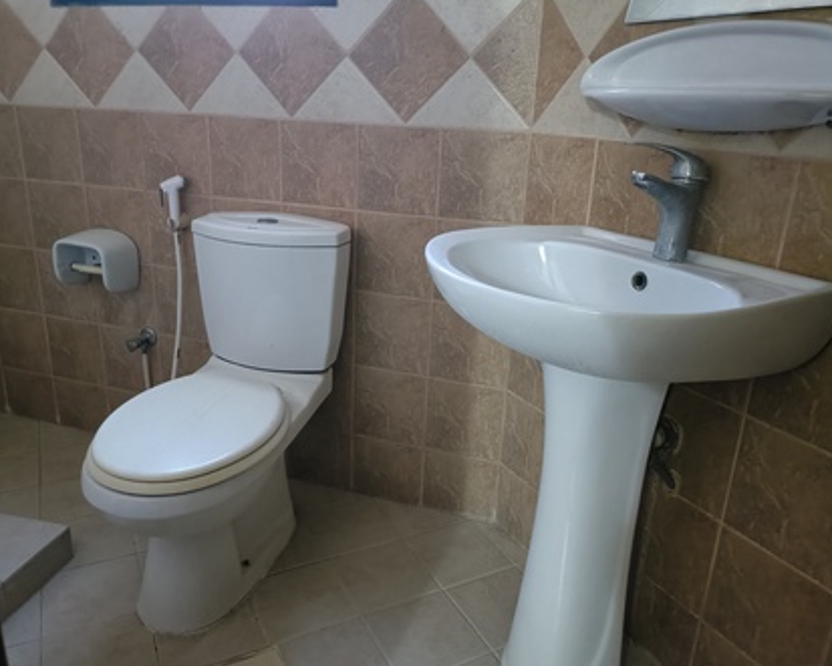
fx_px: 665
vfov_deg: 53.2
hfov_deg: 64.0
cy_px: 329
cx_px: 400
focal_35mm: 27
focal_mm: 4.7
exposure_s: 1/50
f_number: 1.7
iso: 9250
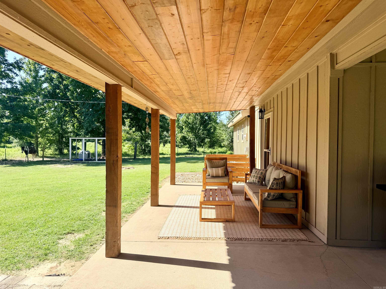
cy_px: 144
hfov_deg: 71.6
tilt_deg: -1.1
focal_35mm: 24
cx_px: 193
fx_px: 268
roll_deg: -0.8
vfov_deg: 56.8
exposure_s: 1/1901
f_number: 1.78
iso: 80
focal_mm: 6.76
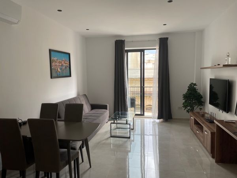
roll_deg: +0.8
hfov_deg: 67.3
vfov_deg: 53.1
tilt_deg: -4.5
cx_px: 118
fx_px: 178
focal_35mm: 26
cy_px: 89
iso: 32
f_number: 1.6
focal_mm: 4.2
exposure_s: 1/170
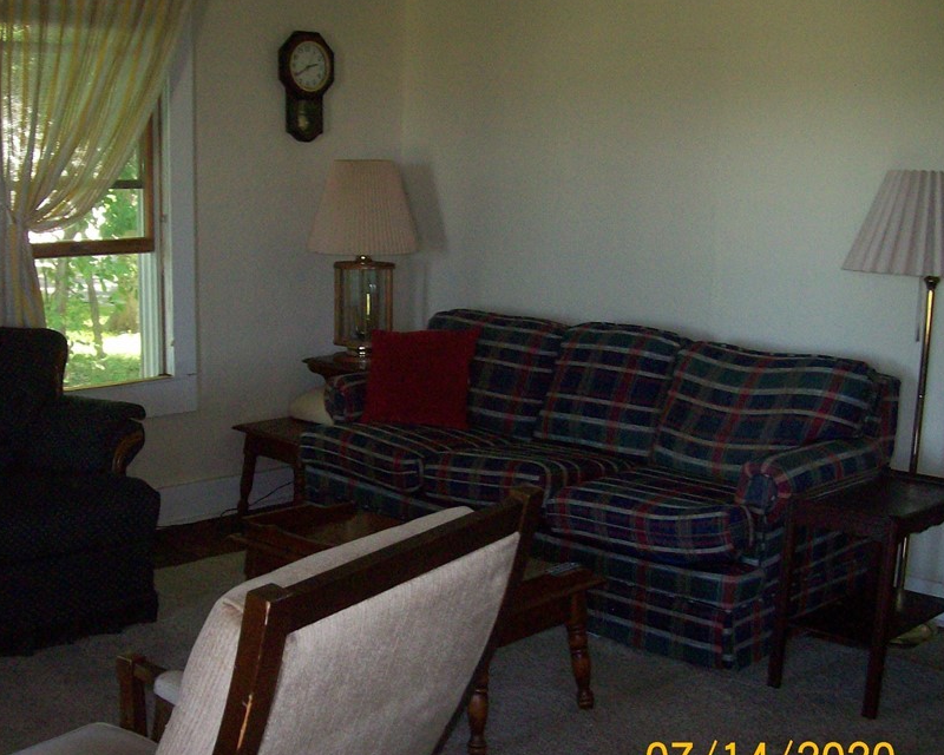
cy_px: 420
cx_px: 353
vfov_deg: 33.4
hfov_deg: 40.9
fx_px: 1257
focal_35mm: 45
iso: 140
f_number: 2.7
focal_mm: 6
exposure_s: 1/32
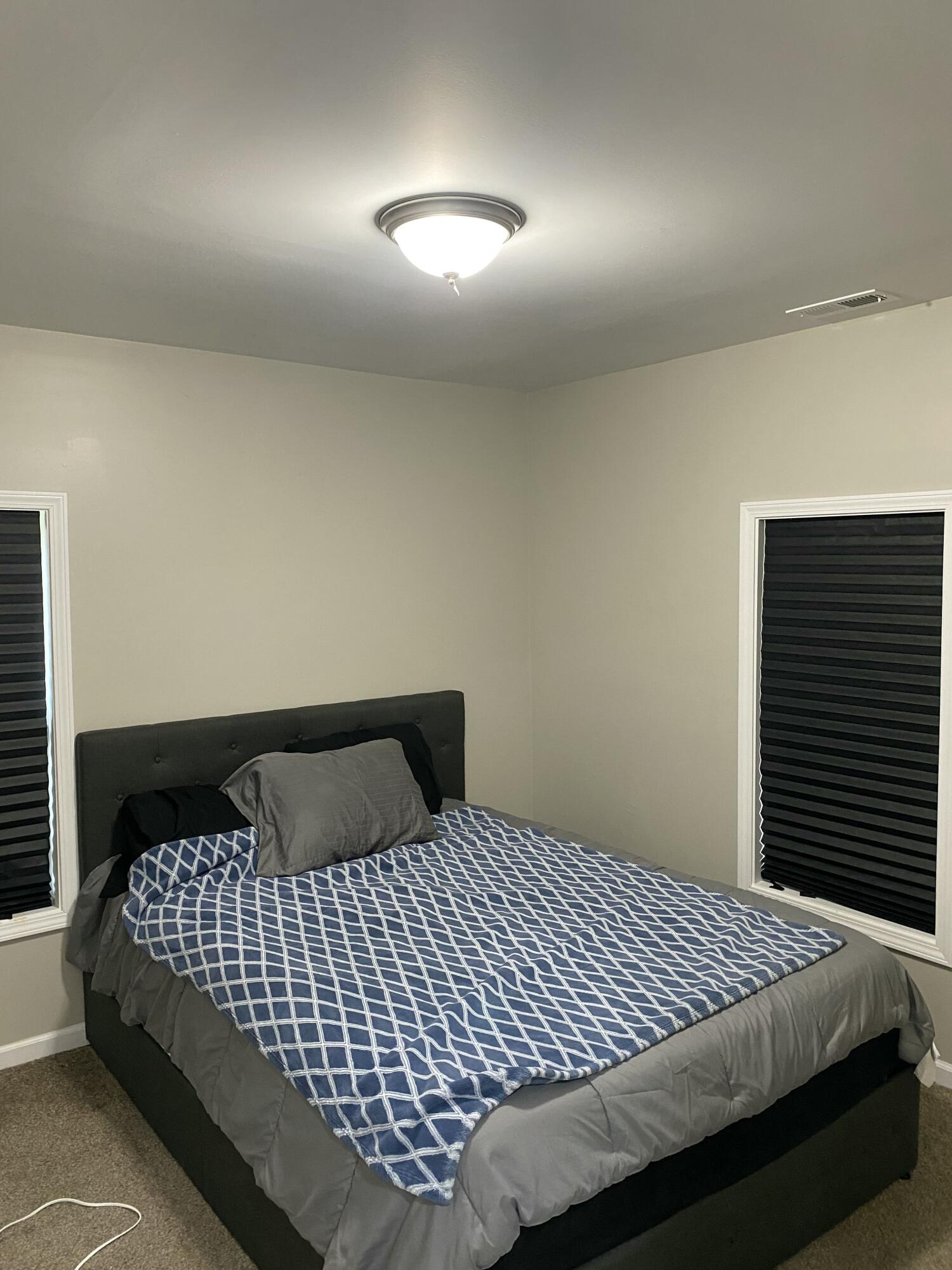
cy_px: 635
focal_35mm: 26
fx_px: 953
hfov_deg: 53.1
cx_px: 476
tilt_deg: -1.8
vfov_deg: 67.3
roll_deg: -0.9
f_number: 1.8
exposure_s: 1/60
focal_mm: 4.25
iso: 250
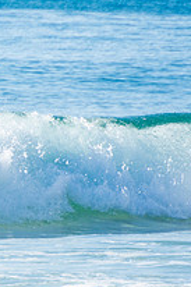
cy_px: 141
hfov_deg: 0.8
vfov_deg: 1.2
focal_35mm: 1692
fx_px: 13487
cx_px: -149
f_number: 5.6
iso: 250
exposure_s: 1/1250
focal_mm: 400
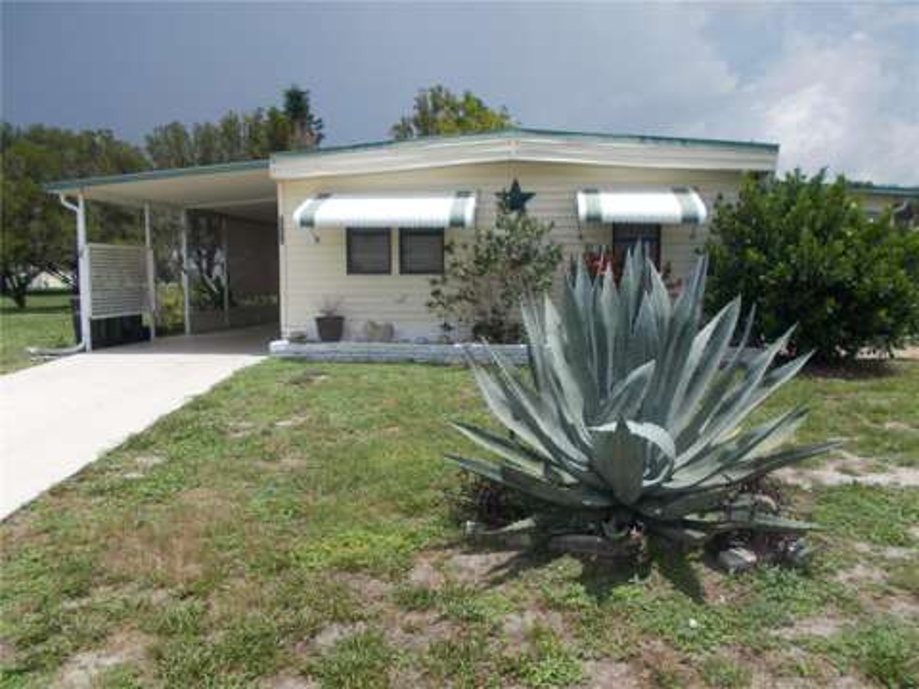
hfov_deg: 67.3
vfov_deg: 53.1
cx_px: 460
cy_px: 344
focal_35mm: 26
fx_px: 690
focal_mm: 4.6
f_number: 8
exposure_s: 1/200
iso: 80
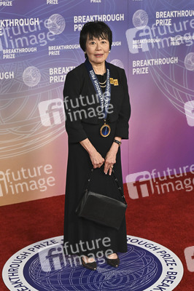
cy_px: 146
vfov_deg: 32.4
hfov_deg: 21.9
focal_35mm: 62
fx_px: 502
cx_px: 97
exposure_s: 1/320
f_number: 4
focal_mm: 62
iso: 2000
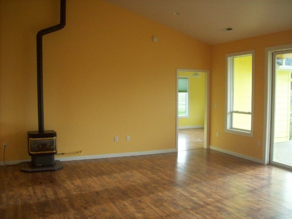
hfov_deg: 51.4
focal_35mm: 36
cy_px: 110
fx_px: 304
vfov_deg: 39.7
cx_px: 146
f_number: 2.7
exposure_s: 1/110
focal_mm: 6
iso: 200
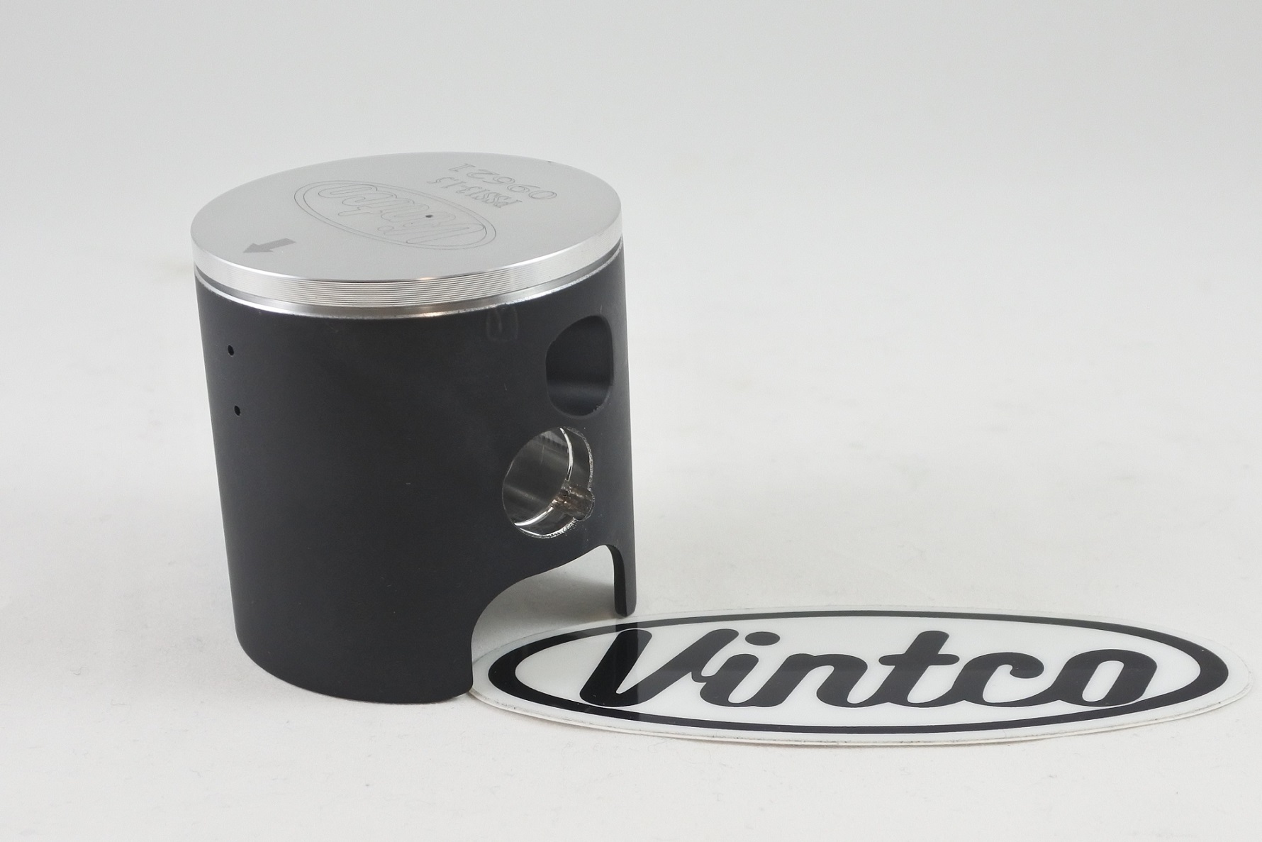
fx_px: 1297
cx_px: 631
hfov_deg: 51.9
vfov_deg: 35.9
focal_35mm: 37
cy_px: 421
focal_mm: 14
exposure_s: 1/125
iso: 400
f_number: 4
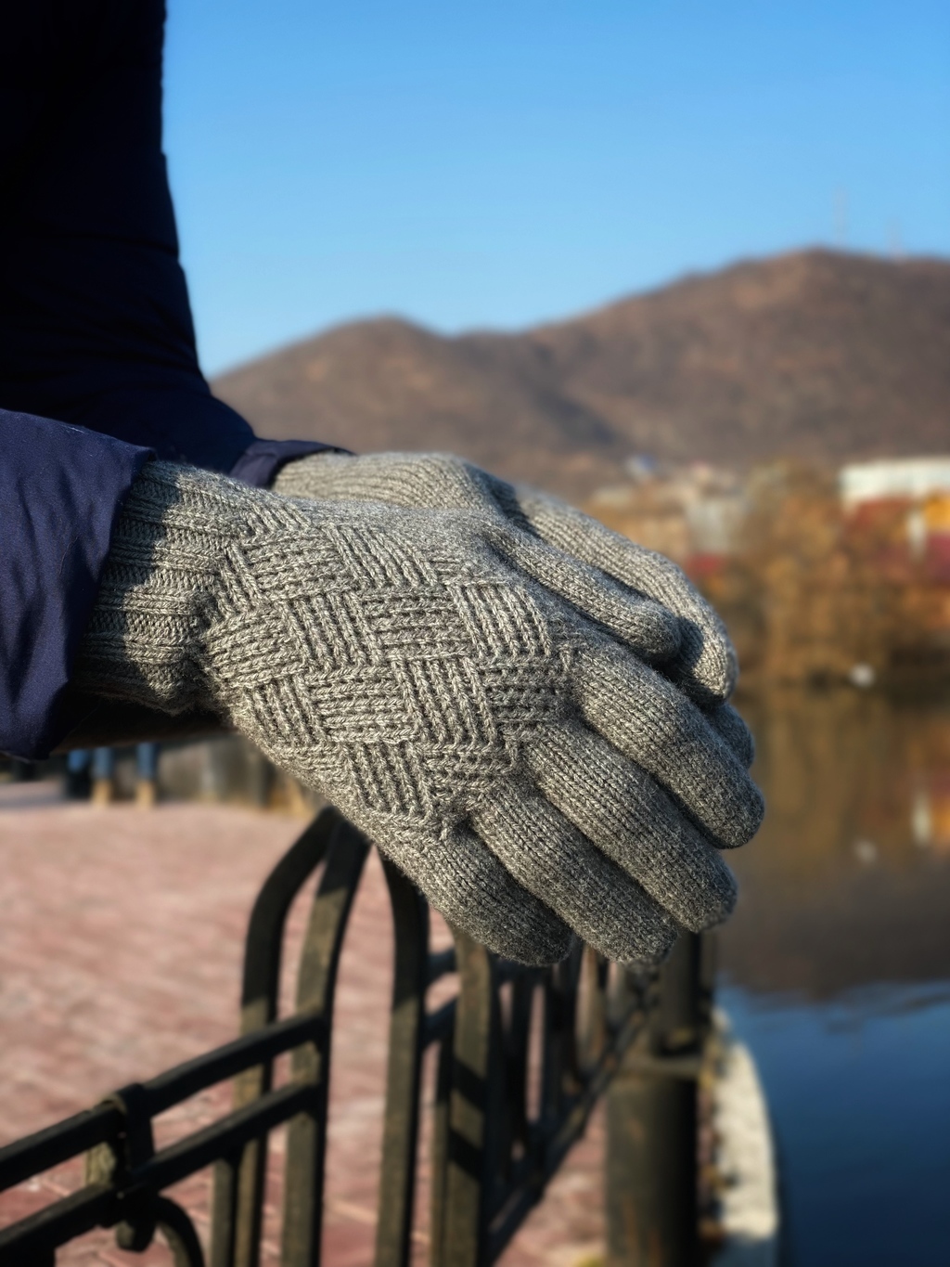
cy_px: 634
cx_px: 475
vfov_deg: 36.8
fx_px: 1902
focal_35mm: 52
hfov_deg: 28.0
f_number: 2
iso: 20
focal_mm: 6
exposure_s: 1/959
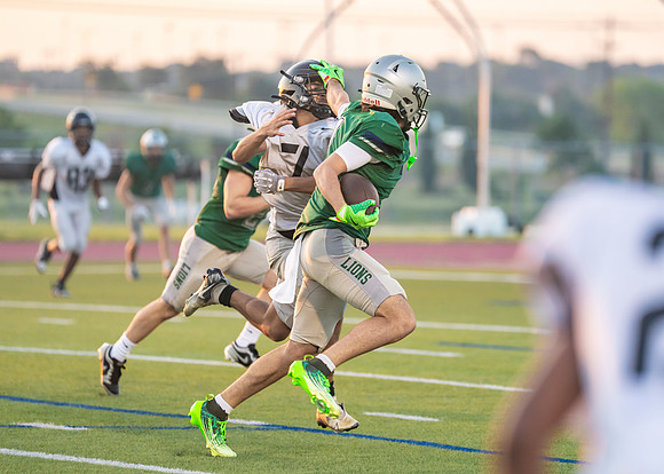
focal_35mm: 268
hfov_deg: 7.5
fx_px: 5053
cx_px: 397
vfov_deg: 5.4
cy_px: 230
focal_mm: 200
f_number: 3.2
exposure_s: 1/1600
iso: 1600
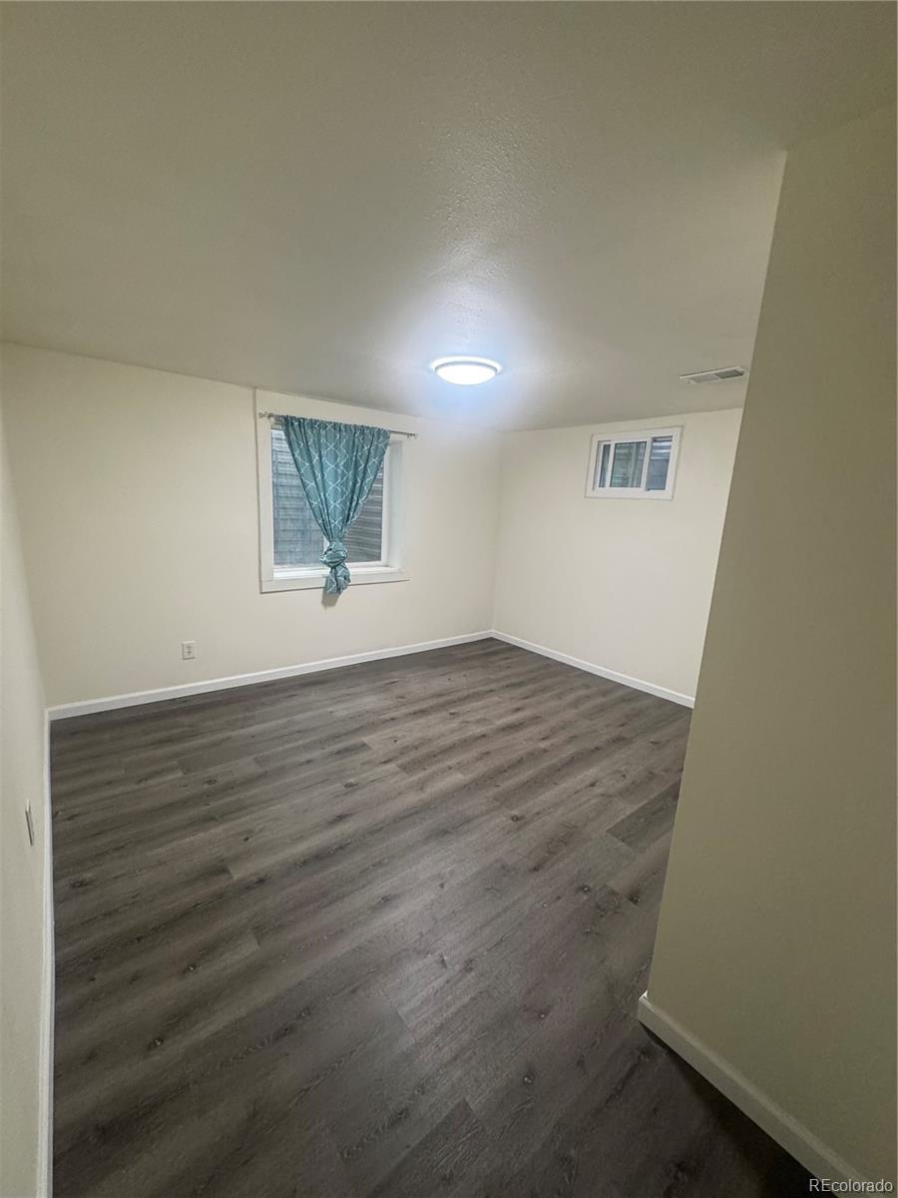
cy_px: 599
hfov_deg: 85.7
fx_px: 484
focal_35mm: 14
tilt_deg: -12.1
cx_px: 449
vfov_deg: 102.1
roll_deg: -2.5
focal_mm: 2.22
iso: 400
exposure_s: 1/60
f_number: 2.2
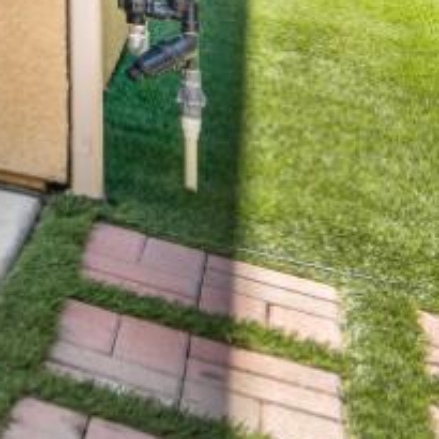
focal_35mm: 87
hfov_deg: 11.0
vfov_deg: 17.0
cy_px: -316
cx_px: -923
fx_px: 1248
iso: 400
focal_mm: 14
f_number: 6.3
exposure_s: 1/160
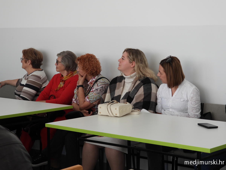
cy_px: 85
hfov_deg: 23.0
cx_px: 113
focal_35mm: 85
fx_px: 555
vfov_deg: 17.4
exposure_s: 1/100
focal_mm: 15.3
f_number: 3.5
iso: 100
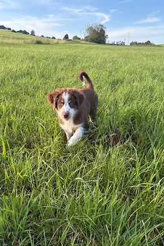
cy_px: 125
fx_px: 198
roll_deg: -3.5
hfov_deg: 45.0
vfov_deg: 63.6
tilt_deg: -19.7
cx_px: 76
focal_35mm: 29
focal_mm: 5.96
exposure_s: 1/629
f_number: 1.6
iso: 64
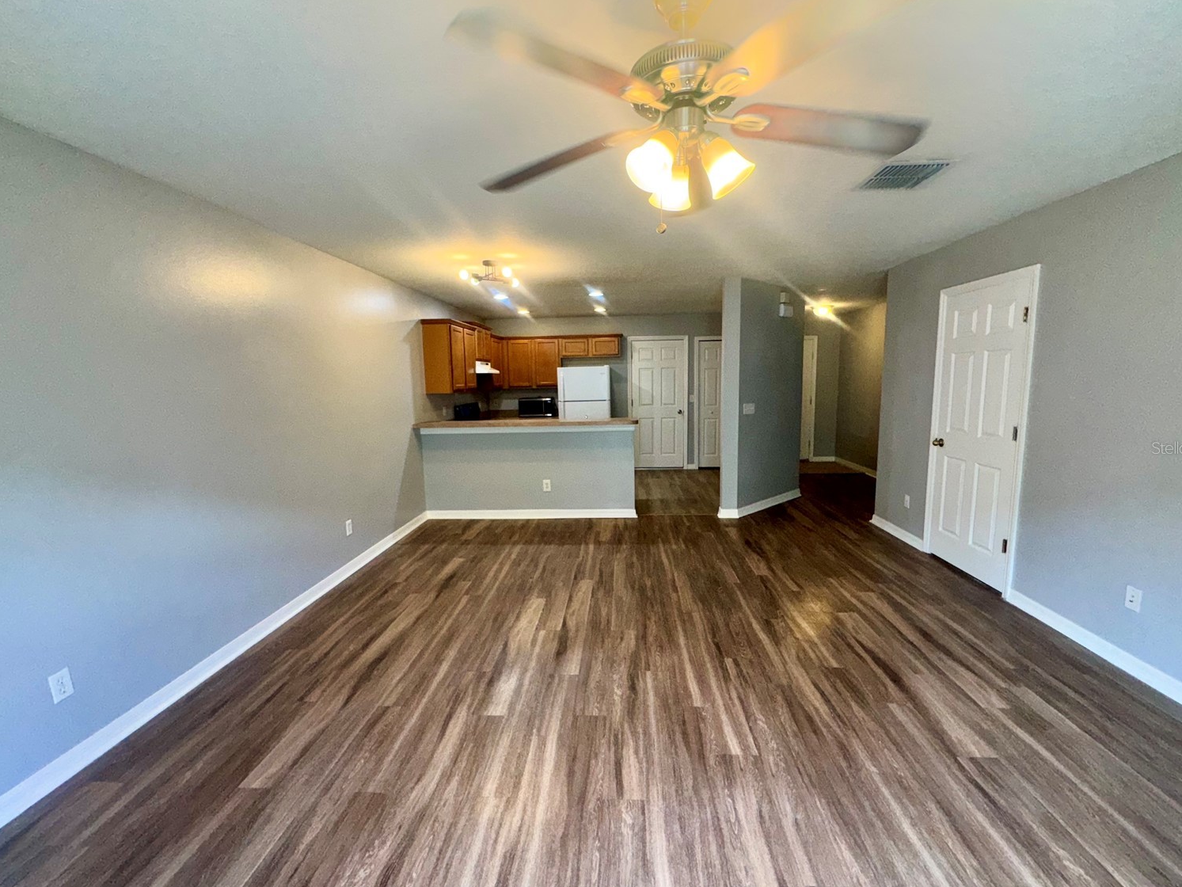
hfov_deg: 98.2
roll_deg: +0.8
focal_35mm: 15
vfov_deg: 81.8
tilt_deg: -8.8
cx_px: 593
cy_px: 447
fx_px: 512
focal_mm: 2.22
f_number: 2.2
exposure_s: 1/120
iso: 80
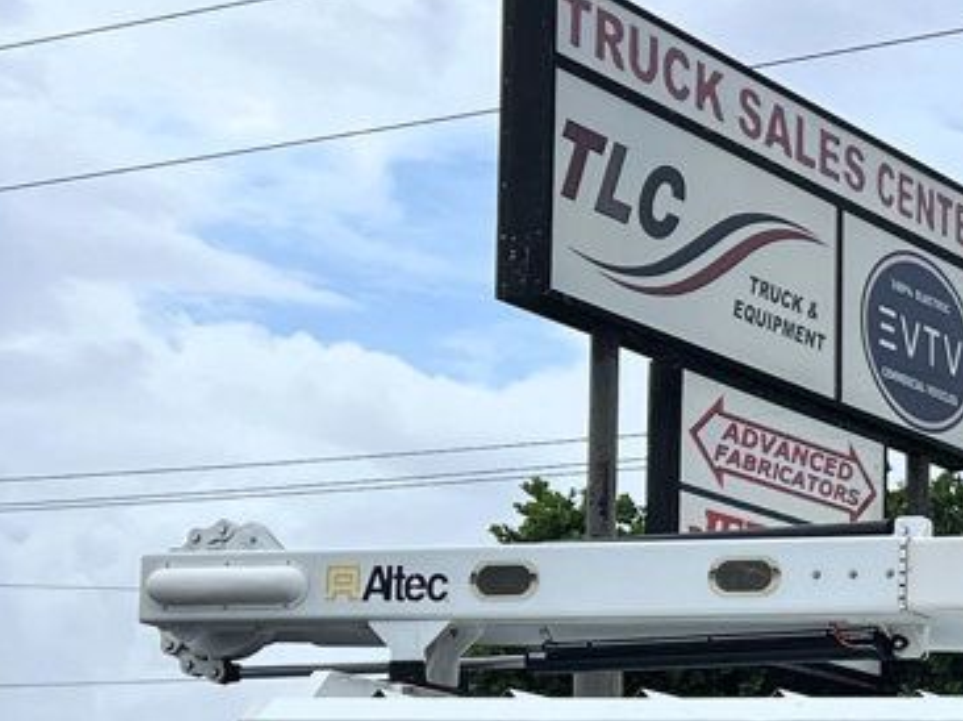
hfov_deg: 16.4
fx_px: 3114
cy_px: 829
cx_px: 1339
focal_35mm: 112
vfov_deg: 12.9
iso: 50
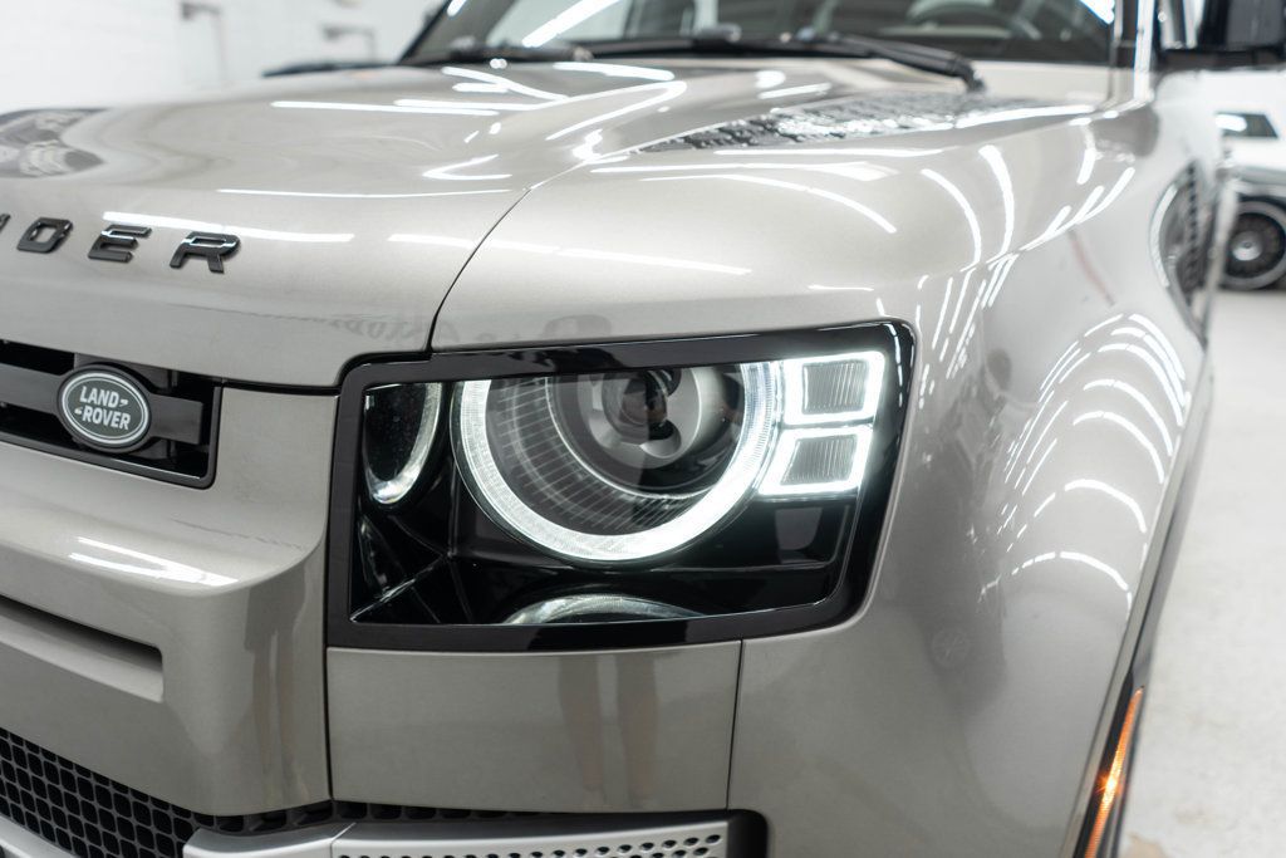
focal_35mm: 28
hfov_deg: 65.5
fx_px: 1000
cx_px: 643
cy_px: 429
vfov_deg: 46.4
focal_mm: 28
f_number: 3.2
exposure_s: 1/50
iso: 400
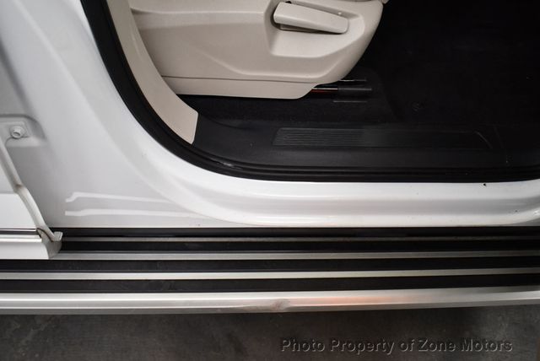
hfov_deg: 53.1
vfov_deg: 36.9
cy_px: 180
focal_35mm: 36
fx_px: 540
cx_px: 270
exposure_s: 1/125
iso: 900
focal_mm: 18
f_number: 3.5
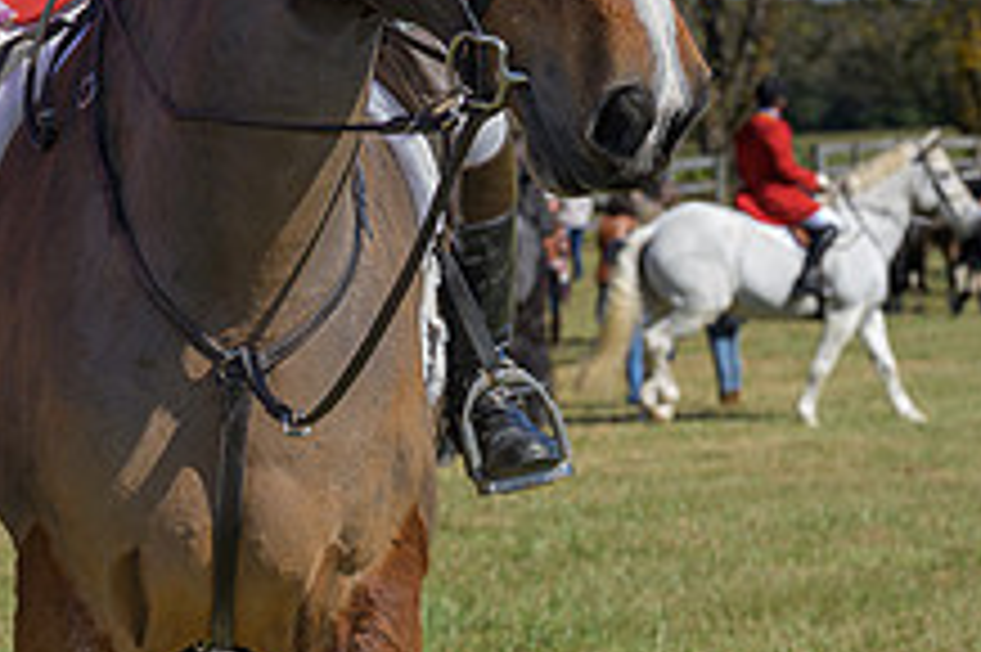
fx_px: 4220
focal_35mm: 155
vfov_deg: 8.8
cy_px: -22
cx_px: -149
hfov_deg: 13.0
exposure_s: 1/400
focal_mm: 54
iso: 50
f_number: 5
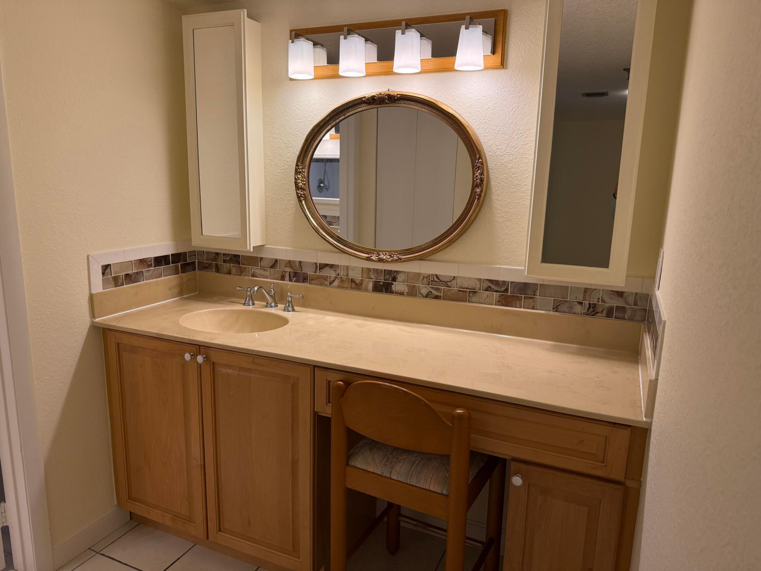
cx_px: 380
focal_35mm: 24
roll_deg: -1.9
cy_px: 286
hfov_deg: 71.6
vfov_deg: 56.8
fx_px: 528
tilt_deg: -11.4
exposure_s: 1/236
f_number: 1.78
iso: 125
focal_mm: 6.76
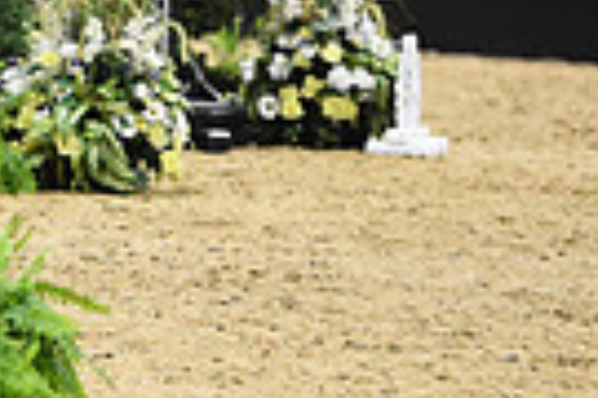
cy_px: -279
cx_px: -669
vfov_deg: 2.2
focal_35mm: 623
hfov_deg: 3.3
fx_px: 10348
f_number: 3.5
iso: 5000
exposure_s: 1/800
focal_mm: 145
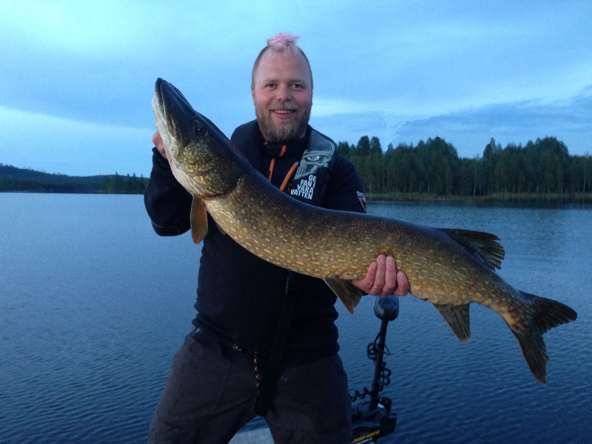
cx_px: 293
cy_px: 216
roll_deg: -0.4
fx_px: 581
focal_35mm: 34
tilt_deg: -2.9
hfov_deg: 54.0
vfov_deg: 41.8
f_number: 2.4
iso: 250
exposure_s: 1/20
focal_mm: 4.12
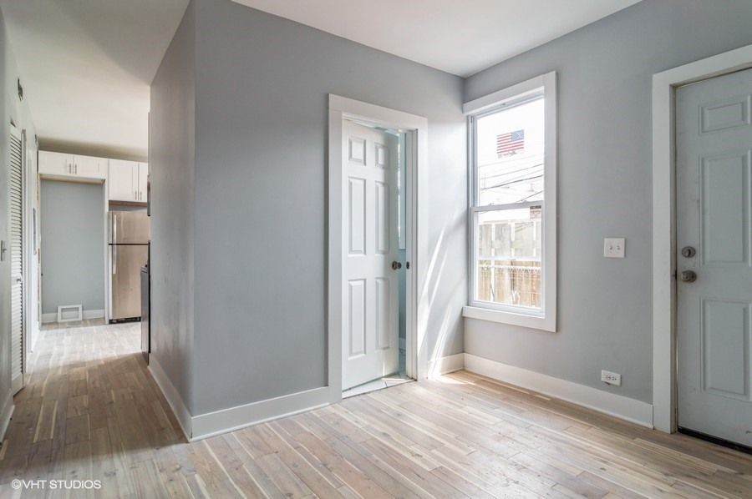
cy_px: 250
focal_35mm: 18
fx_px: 376
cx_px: 376
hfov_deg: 90.1
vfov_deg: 67.3
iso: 200
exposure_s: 1/8
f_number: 8
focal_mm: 12
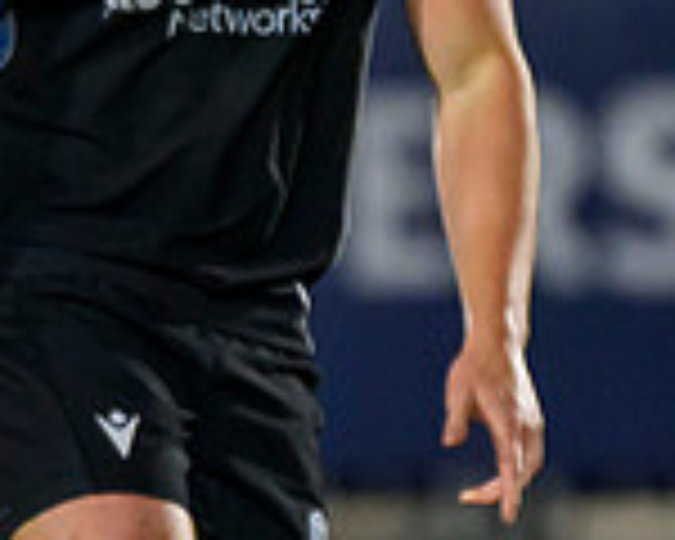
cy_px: 235
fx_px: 81807
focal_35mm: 4095
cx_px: -356
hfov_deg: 0.5
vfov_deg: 0.4
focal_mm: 560
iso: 4000
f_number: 4
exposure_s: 1/1250
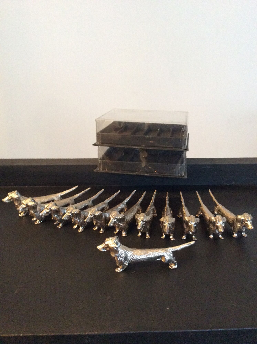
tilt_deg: -18.8
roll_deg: -0.4
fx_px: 318
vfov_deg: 56.9
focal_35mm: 32
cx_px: 128
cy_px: 172
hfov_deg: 44.1
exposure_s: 1/17
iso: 320
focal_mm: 3.3
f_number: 2.4
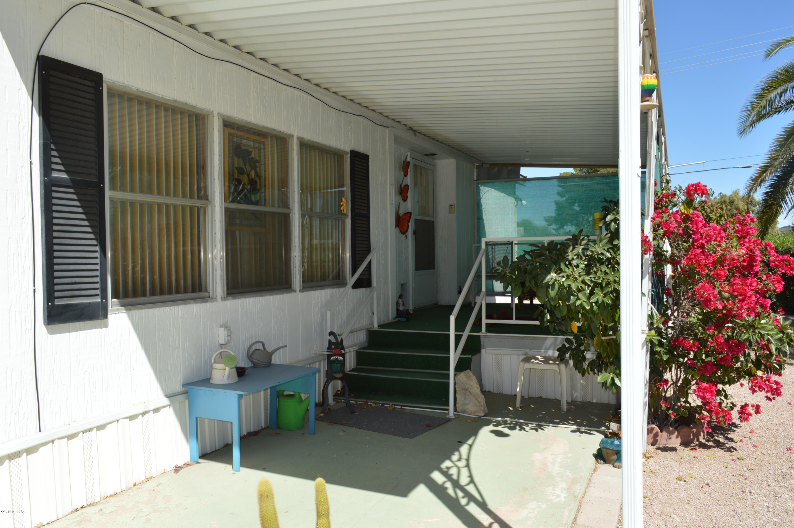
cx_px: 397
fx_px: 595
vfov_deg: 47.8
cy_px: 264
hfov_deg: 67.4
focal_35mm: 27
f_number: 8
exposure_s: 1/200
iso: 100
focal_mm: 18
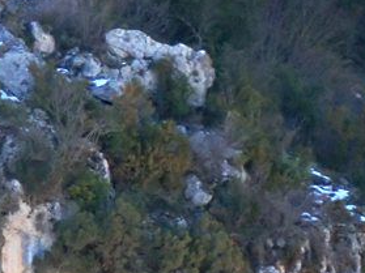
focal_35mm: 367
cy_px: -5
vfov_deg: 4.0
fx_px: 3868
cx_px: -20
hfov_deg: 5.4
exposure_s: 1/500
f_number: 4.9
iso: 800
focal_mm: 18
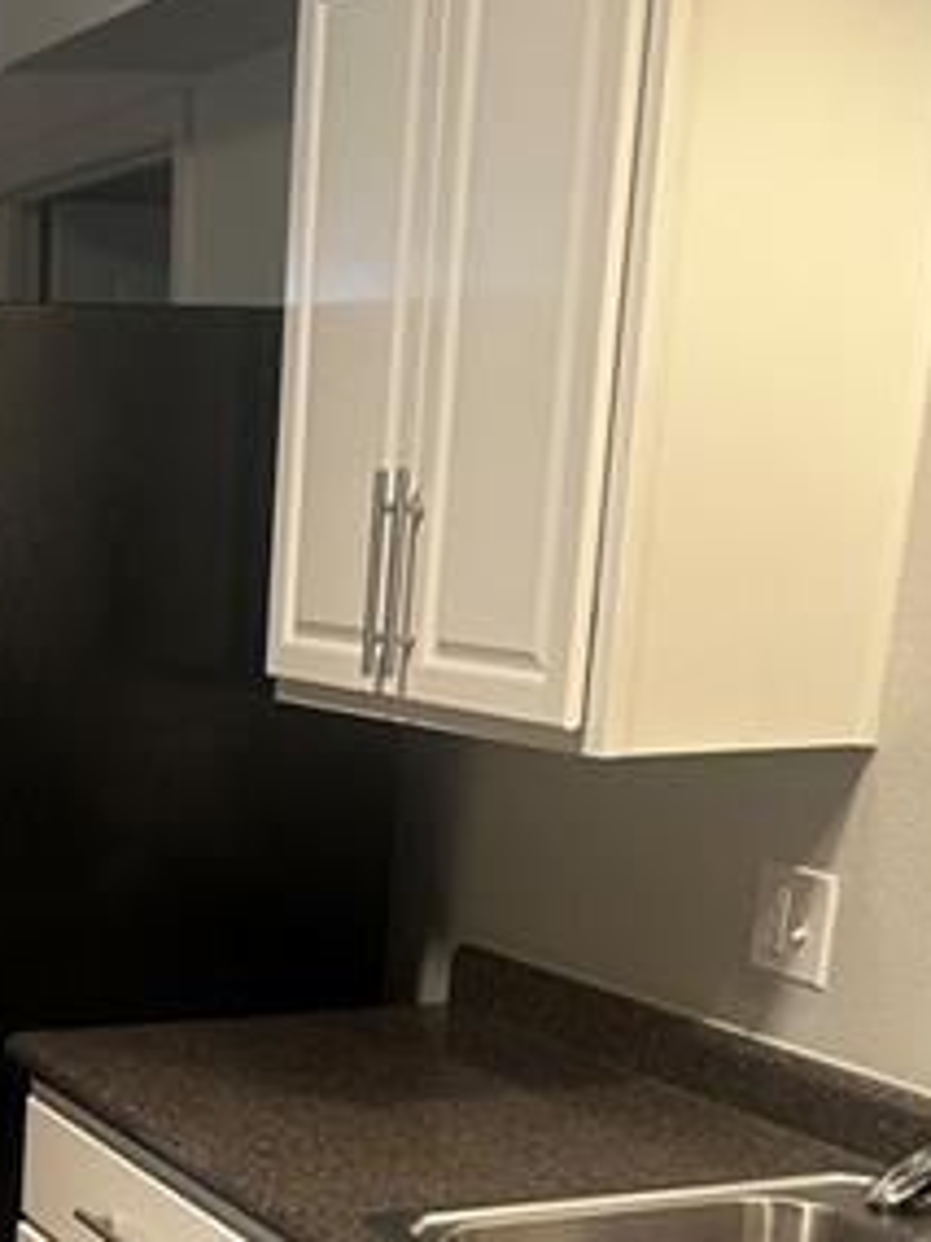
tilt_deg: -16.9
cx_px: -66
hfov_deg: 21.5
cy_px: 1312
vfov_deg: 27.6
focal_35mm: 65
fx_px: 2331
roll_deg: -0.6
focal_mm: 6.86
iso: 160
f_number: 1.78
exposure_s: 1/60
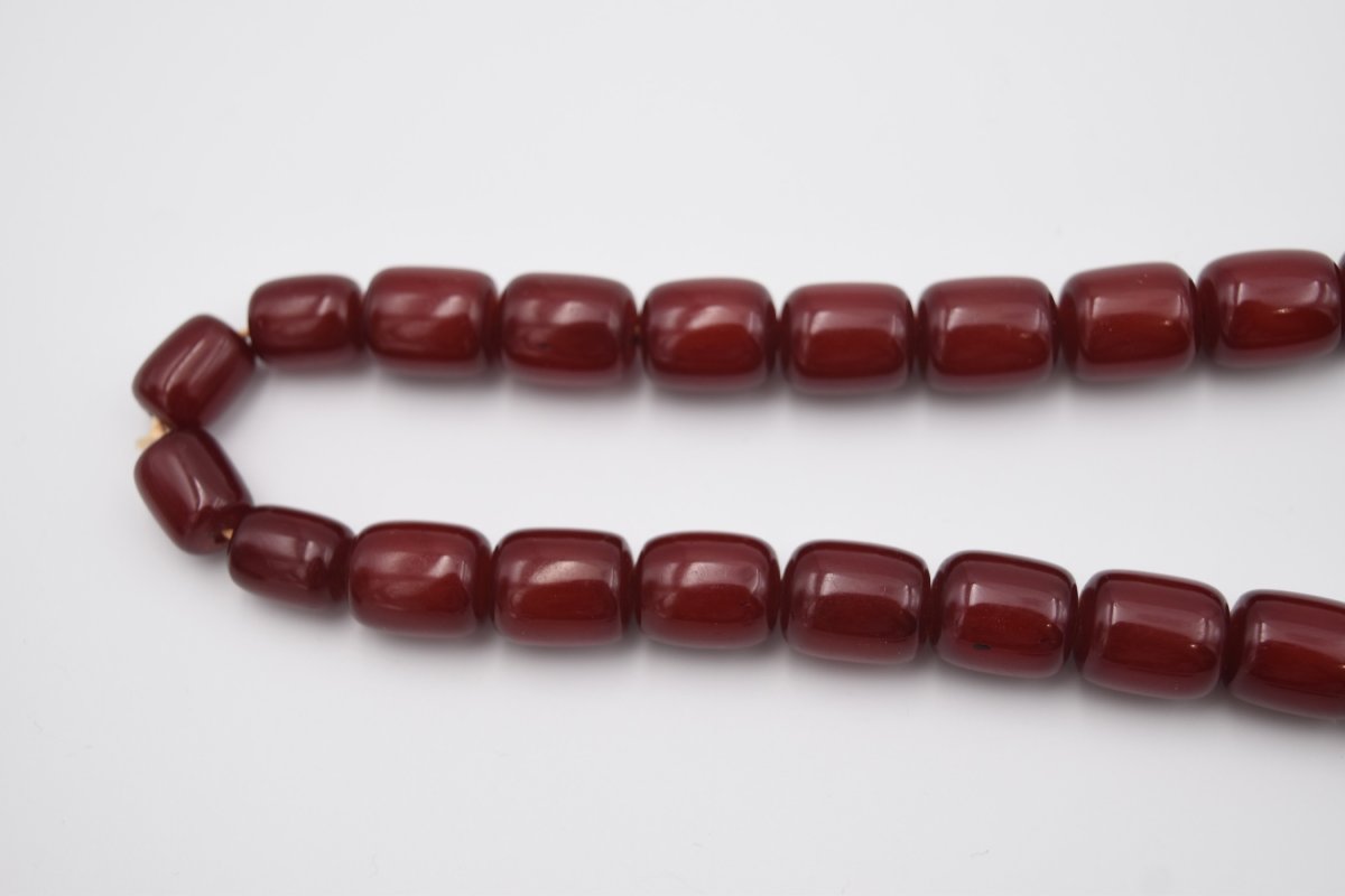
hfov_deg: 35.1
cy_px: 448
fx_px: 2129
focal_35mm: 57
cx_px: 672
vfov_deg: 23.8
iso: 200
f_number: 4.8
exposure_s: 1/125
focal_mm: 38
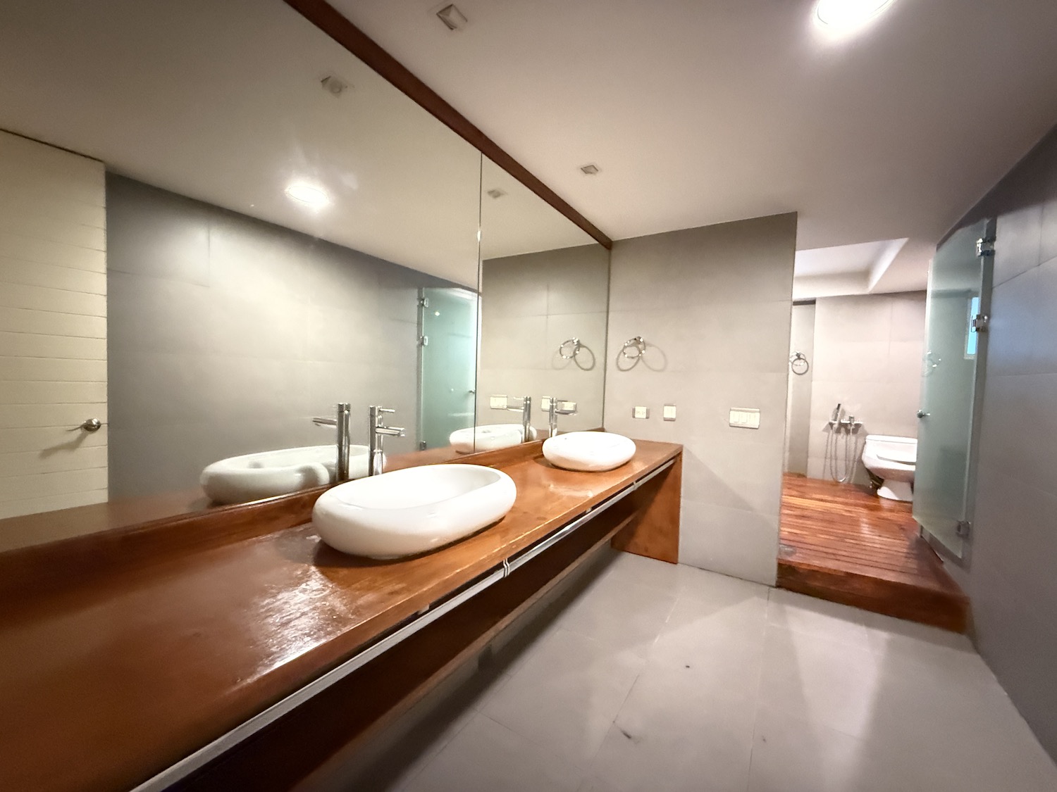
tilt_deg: -2.2
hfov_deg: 102.1
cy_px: 396
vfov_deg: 85.7
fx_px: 427
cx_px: 528
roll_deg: -1.5
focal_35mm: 14
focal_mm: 2.22
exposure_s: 1/30
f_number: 2.2
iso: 2000
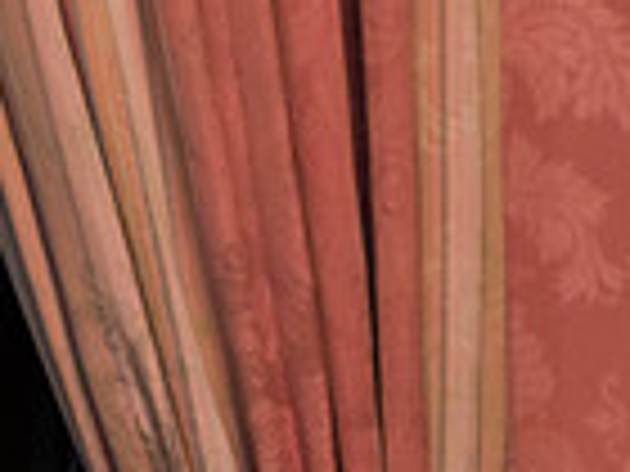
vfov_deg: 2.7
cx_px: -388
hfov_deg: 3.6
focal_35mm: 552
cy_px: 558
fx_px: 10046
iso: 3200
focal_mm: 130
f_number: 3.2
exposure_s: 1/200
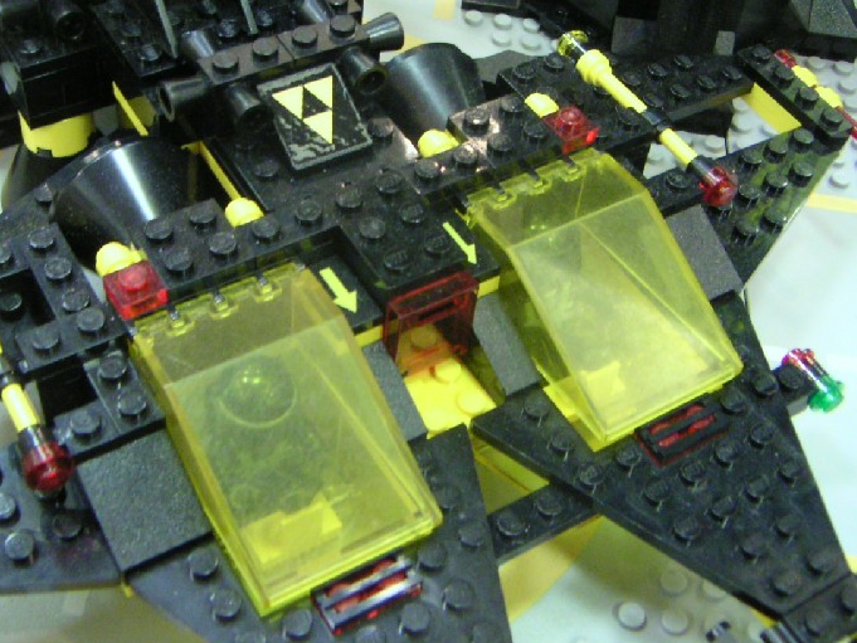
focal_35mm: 47
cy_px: 320
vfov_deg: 30.9
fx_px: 1164
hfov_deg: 40.3
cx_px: 355
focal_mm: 5.3
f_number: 2.9
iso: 400
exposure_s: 1/10
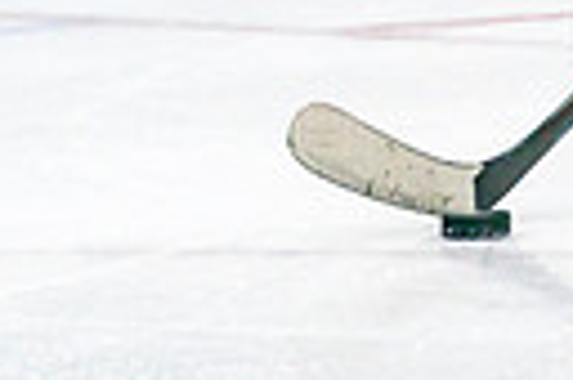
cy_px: -492
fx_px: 15165
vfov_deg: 1.4
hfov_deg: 2.2
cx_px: 1106
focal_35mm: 954
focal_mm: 168
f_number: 2.8
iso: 3200
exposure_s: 1/1250
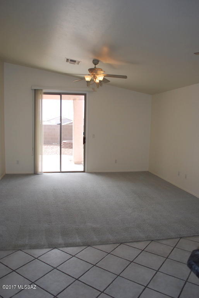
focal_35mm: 27
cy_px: 149
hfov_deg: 48.0
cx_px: 100
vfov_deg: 67.3
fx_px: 223
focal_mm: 18
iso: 100
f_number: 3.5
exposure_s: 1/125
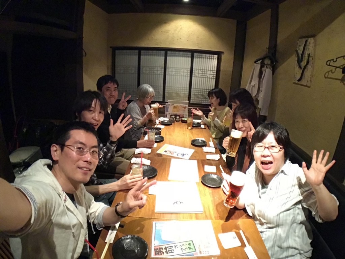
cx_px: 172
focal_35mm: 32
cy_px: 130
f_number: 2.2
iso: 320
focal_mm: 2.87
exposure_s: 1/17
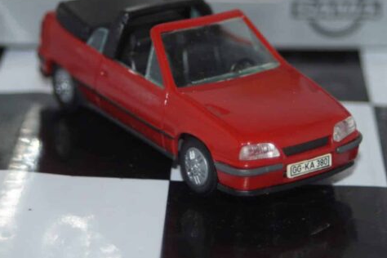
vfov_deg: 9.0
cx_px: 188
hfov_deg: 13.5
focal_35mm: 152
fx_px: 1634
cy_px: 113
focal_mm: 80
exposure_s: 1/60
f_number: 5.6
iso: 200
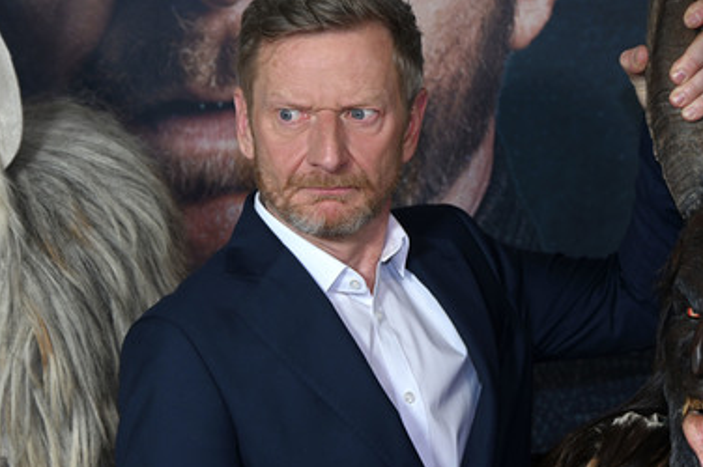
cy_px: 235
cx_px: 354
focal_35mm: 156
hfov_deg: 13.2
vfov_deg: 8.8
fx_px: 3044
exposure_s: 1/100
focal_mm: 130
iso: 1250
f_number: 6.3
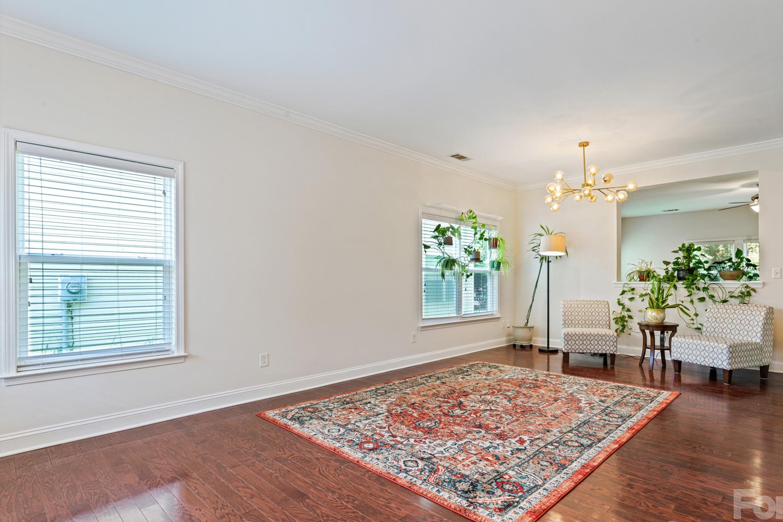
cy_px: 280
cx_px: 430
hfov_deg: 87.6
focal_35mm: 19
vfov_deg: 65.4
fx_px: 406
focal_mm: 16.6
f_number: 13
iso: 200
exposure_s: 1
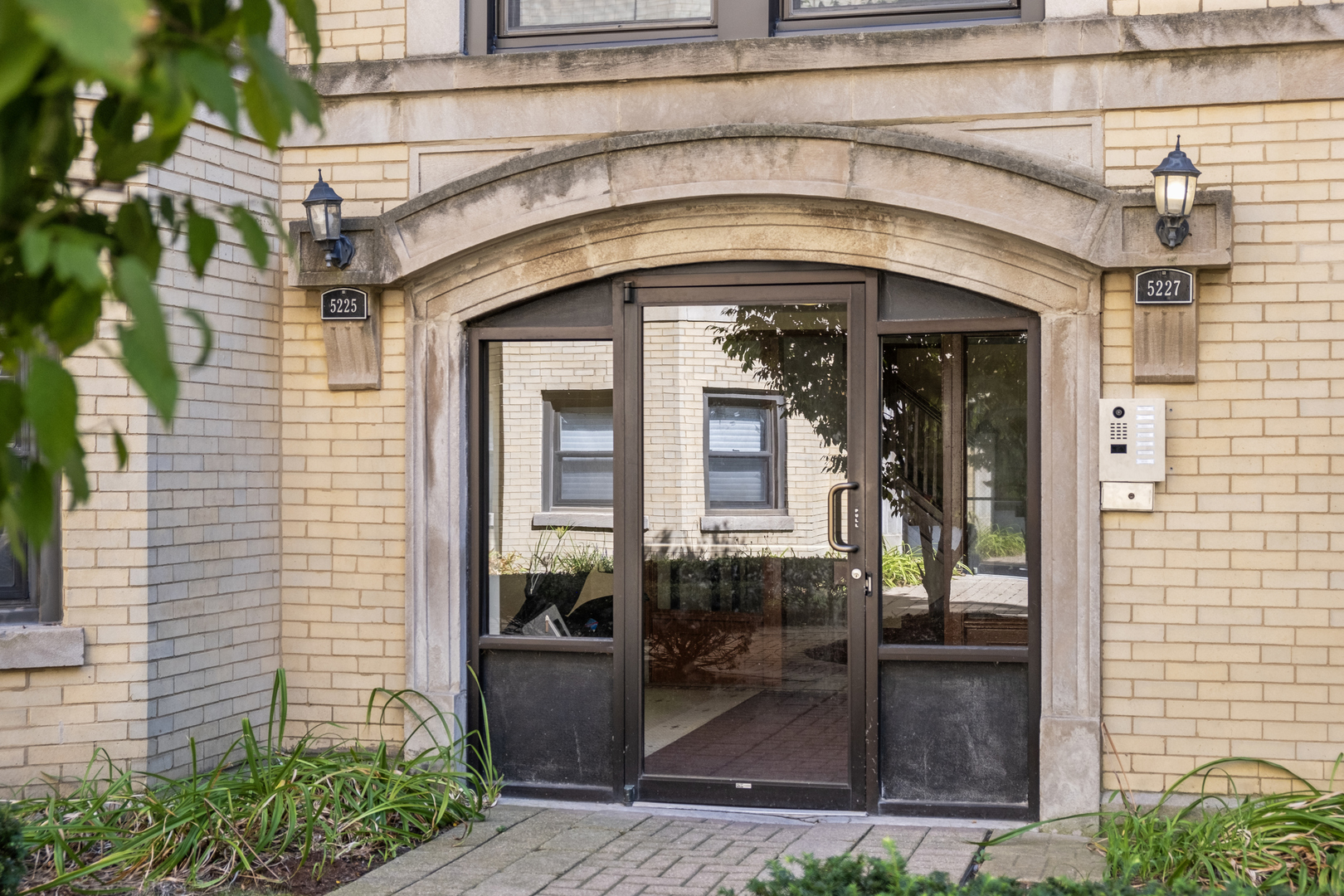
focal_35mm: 47
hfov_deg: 41.9
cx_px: 672
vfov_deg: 28.6
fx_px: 1755
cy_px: 448
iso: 320
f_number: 4
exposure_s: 1/250
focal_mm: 31.5
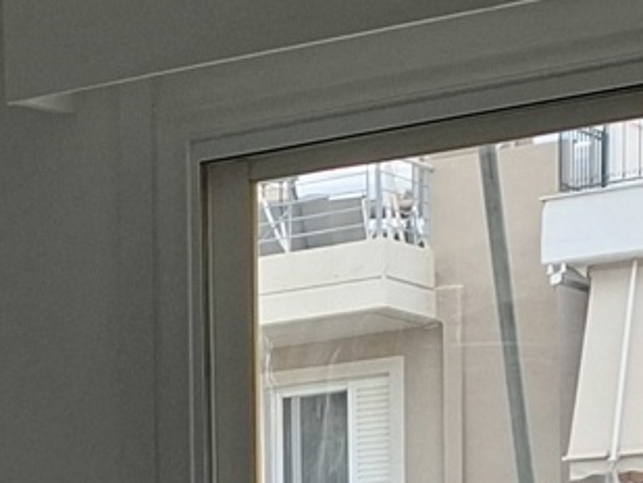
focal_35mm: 143
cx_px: -599
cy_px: 945
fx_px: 2657
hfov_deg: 12.3
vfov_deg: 9.7
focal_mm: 5.54
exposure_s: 1/203
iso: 50
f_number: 1.8
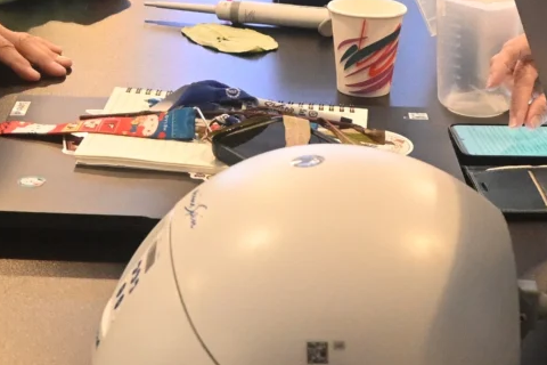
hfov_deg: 21.2
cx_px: 248
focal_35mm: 96
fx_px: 1459
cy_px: -160
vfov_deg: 13.5
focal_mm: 16
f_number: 4
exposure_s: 1/60
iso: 3600
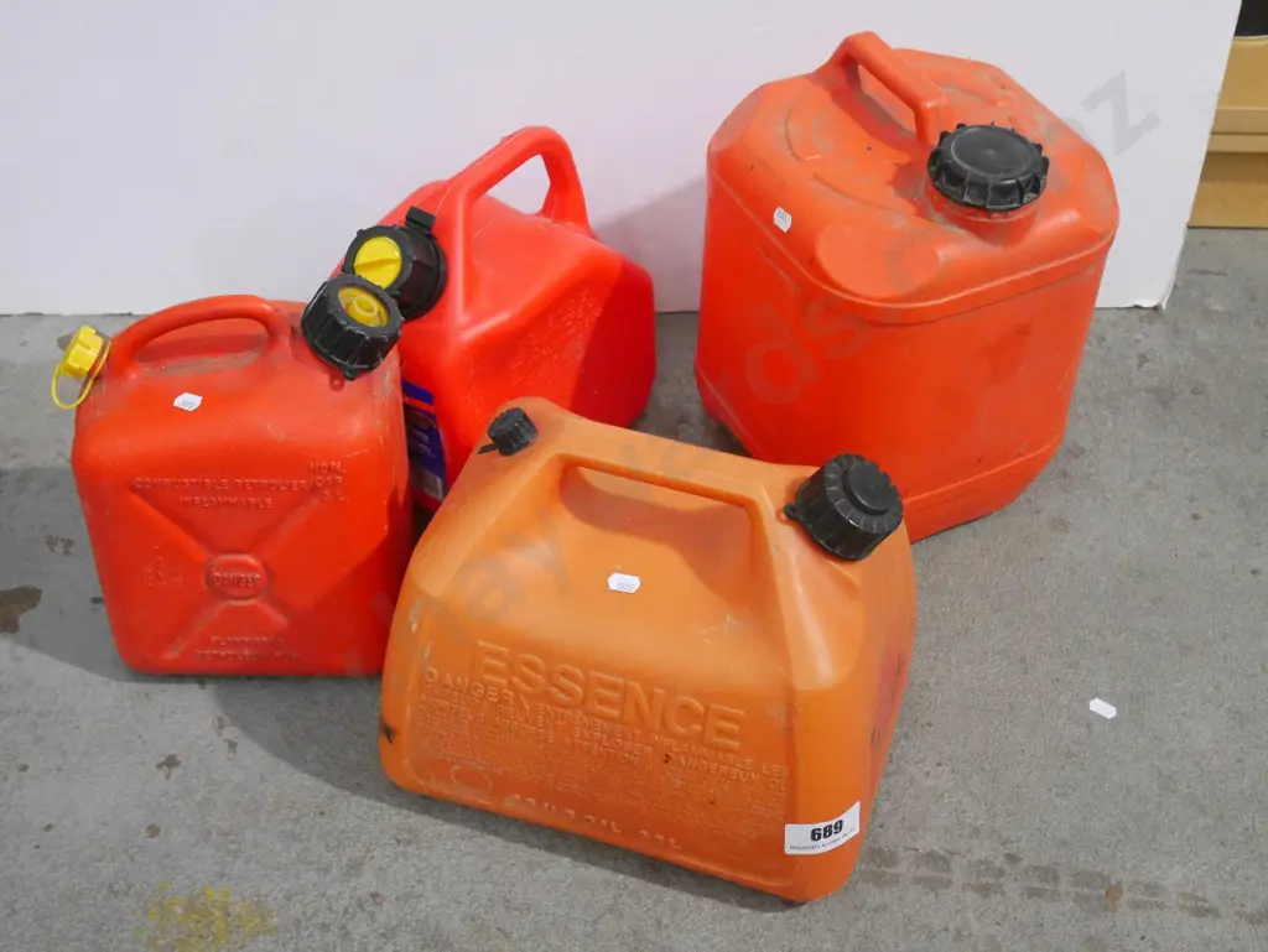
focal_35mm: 50
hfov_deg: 38.2
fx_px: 1832
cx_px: 634
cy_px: 476
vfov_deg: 29.1
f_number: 5.1
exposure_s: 1/40
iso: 3200
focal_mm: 25
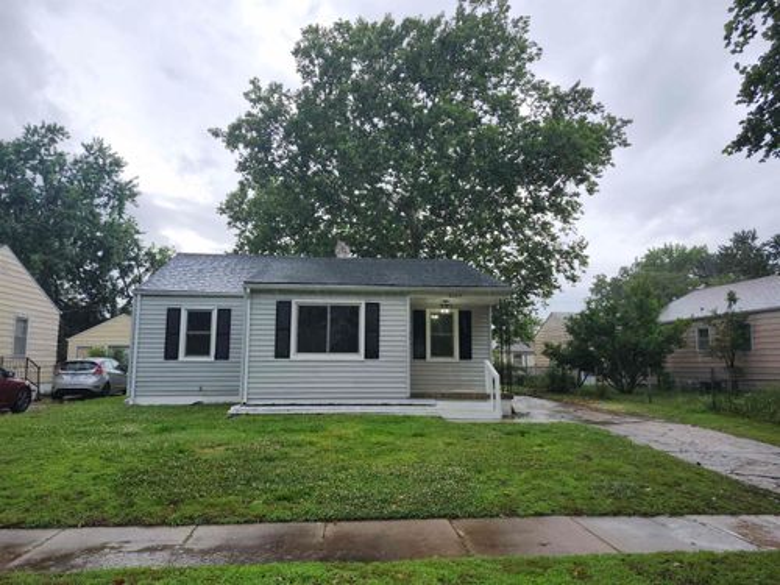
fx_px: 518
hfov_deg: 73.9
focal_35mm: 23
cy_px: 292
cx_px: 390
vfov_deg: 58.9
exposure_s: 1/272
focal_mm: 5.54
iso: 25
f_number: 1.8
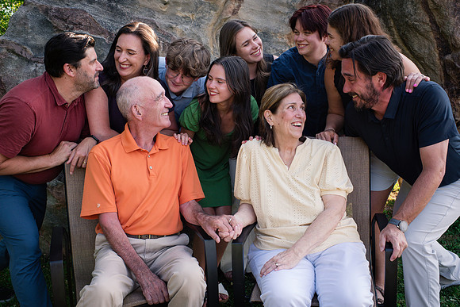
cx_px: 235
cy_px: 154
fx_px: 463
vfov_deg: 36.7
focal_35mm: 36
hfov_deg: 52.8
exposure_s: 1/160
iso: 400
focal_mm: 35
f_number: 9
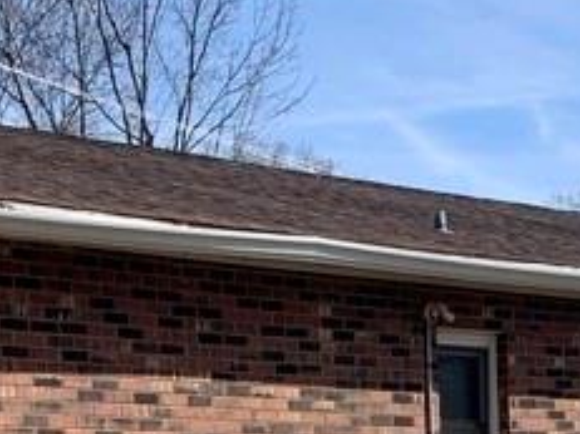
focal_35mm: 144
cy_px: 858
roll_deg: +2.7
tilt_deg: -6.3
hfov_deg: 13.7
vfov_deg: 9.6
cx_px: 314
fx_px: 2412
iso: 25
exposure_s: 1/1812
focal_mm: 4.25
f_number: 1.8
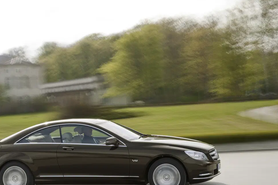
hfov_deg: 32.3
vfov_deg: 21.9
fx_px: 479
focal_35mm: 62
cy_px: 113
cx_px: 112
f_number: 20
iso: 50
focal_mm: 50
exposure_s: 6
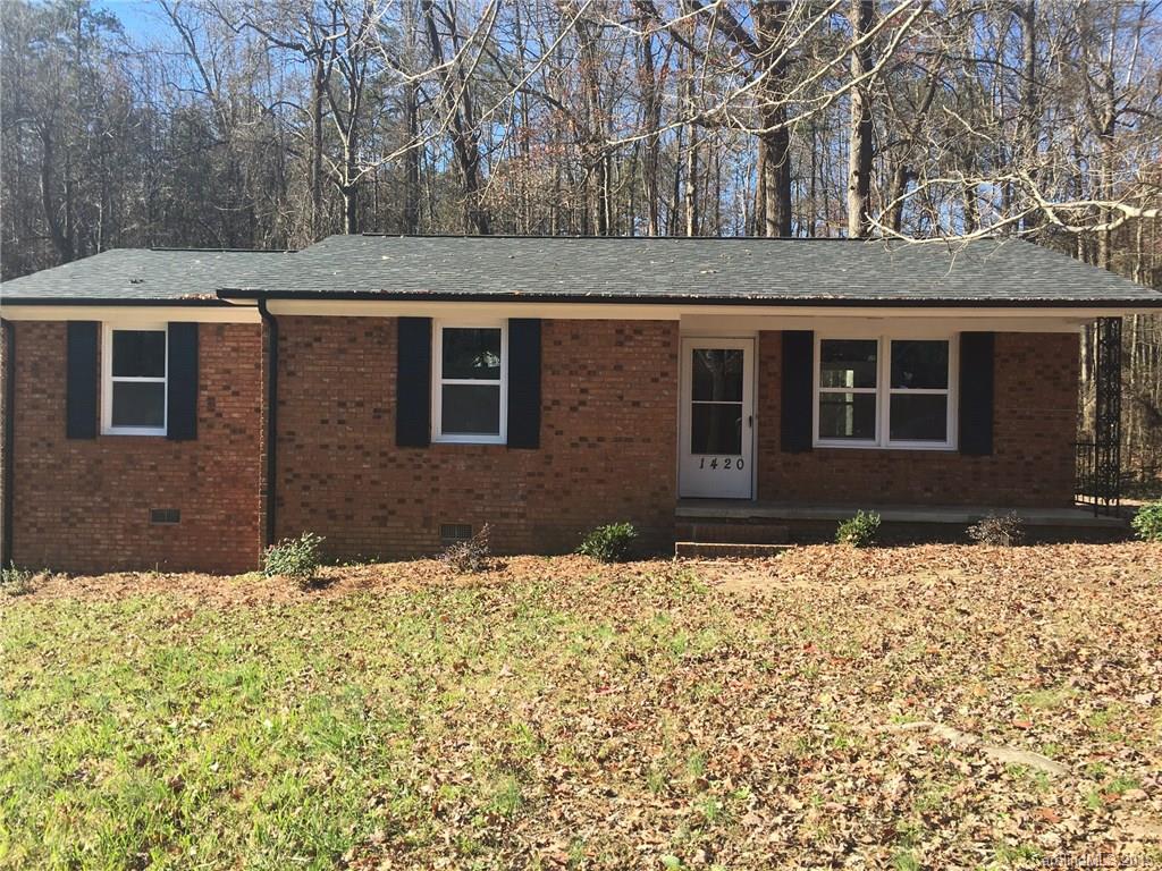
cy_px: 436
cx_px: 581
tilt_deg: +0.7
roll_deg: -0.7
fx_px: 973
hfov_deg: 61.7
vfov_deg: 48.2
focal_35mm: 29
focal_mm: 4.15
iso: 25
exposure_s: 1/519
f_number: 2.2
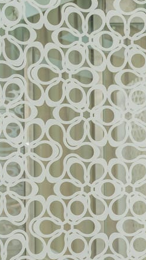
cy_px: 225
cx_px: 264
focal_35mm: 151
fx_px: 1039
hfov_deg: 7.8
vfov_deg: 14.1
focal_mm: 35
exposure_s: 1/200
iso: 400
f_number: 4.5
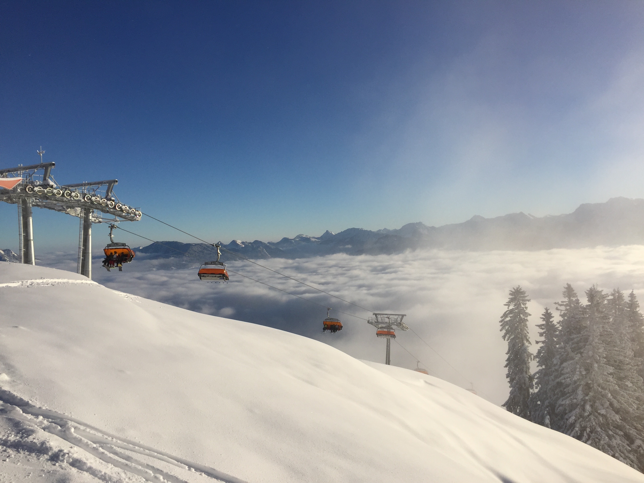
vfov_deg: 48.2
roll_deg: +2.7
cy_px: 242
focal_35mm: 29
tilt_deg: -0.1
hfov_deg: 61.7
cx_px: 322
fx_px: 540
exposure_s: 1/4950
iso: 32
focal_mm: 4.15
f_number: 2.2
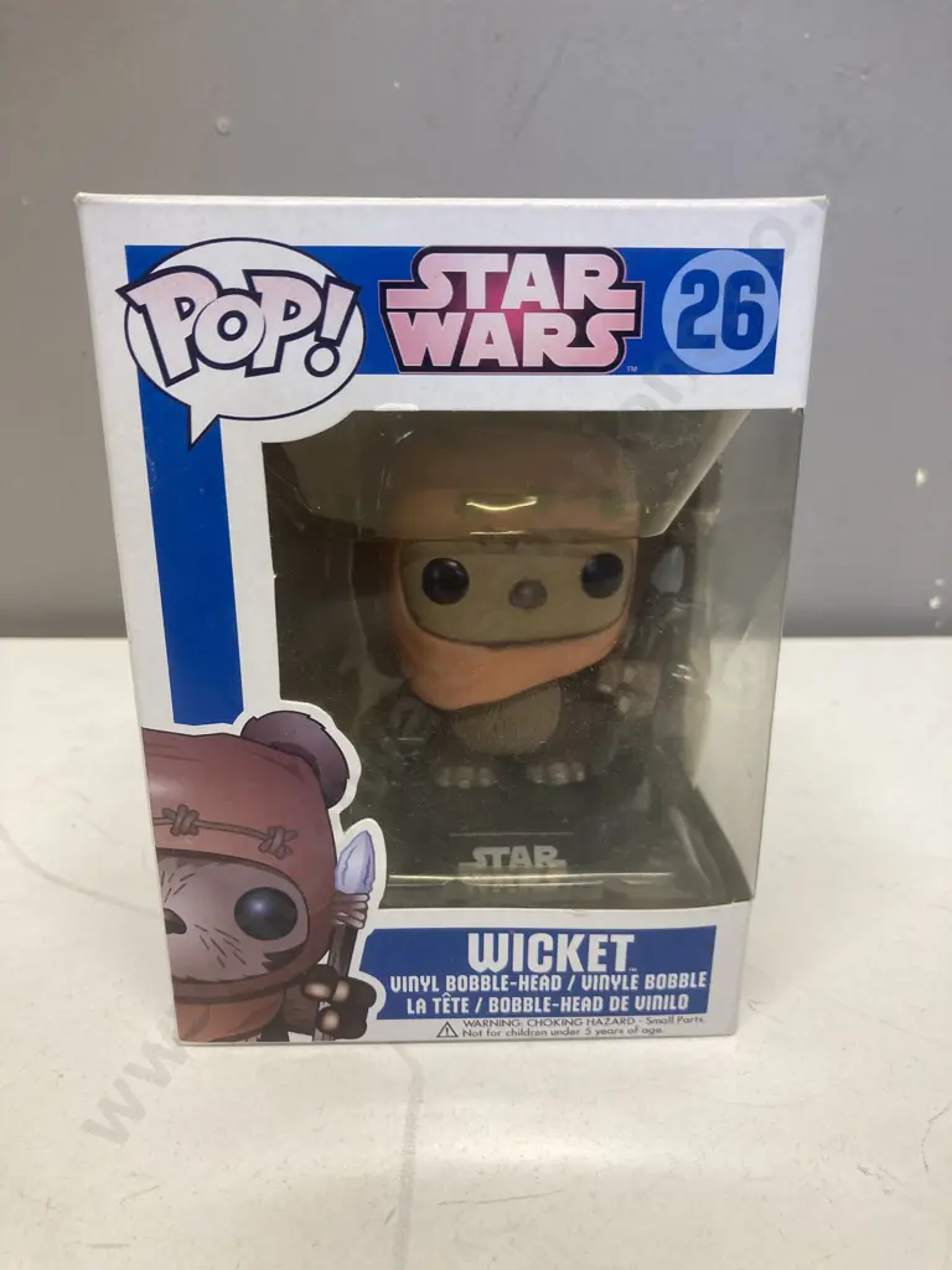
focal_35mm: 28
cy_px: 635
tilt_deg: -20.1
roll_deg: -1.0
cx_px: 476
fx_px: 1027
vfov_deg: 63.4
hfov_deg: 49.7
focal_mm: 3.99
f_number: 1.8
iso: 50
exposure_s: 1/50
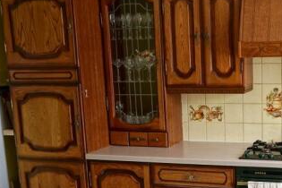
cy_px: 128
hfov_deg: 37.2
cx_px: 252
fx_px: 392
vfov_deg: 26.8
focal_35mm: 50
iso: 100
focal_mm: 16
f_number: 9
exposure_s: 1/15
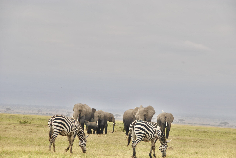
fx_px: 345
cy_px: 79
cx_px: 118
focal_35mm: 52
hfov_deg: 37.8
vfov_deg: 25.8
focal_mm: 35
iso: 100
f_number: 6.3
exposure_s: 1/160
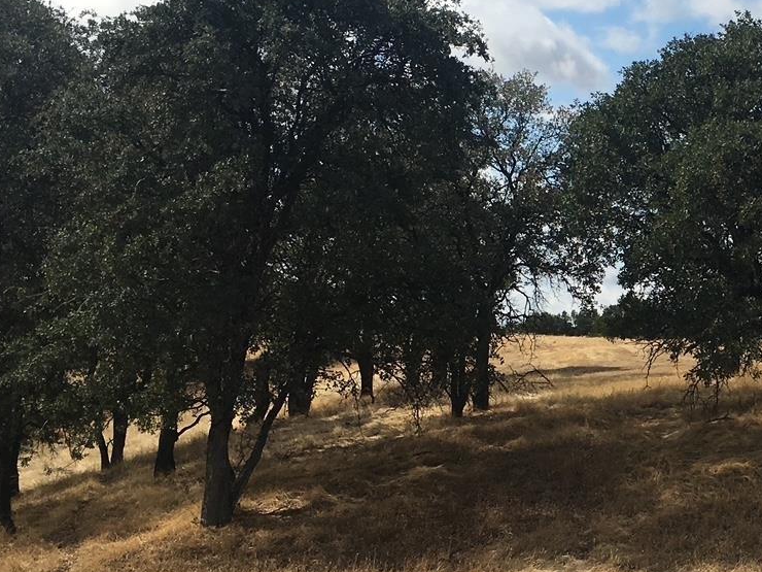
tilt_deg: +3.8
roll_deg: -1.7
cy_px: 307
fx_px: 1739
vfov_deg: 18.7
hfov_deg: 23.5
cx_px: 800
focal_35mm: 79
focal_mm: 4.15
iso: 25
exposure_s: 1/2481
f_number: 2.2
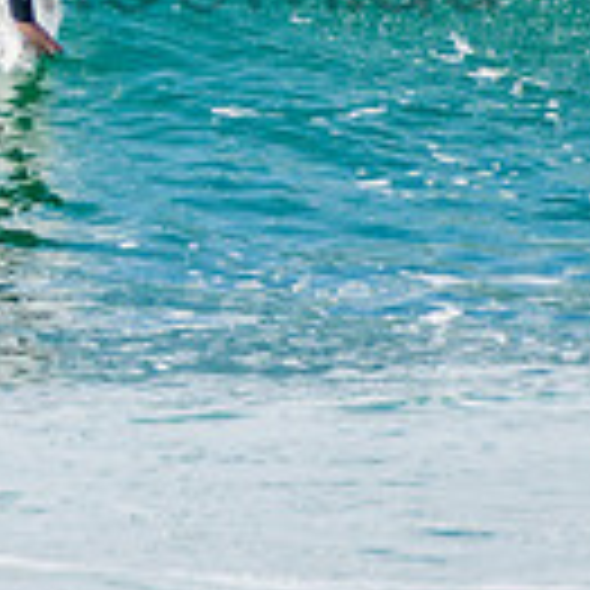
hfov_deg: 0.8
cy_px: -92
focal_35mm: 2265
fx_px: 43677
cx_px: 23
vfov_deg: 0.8
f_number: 5.6
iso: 320
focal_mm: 400
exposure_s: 1/2000
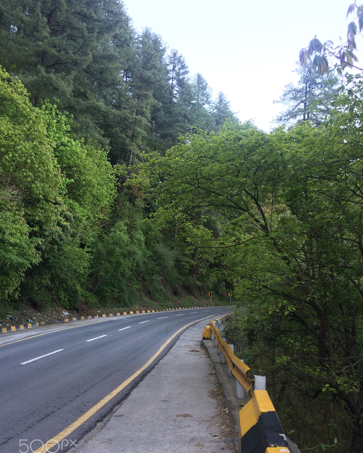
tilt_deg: +11.1
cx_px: 186
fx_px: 416
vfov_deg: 57.1
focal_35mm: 31
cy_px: 239
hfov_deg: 47.1
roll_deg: +0.4
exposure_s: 1/50
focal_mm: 4.15
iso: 50
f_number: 2.2
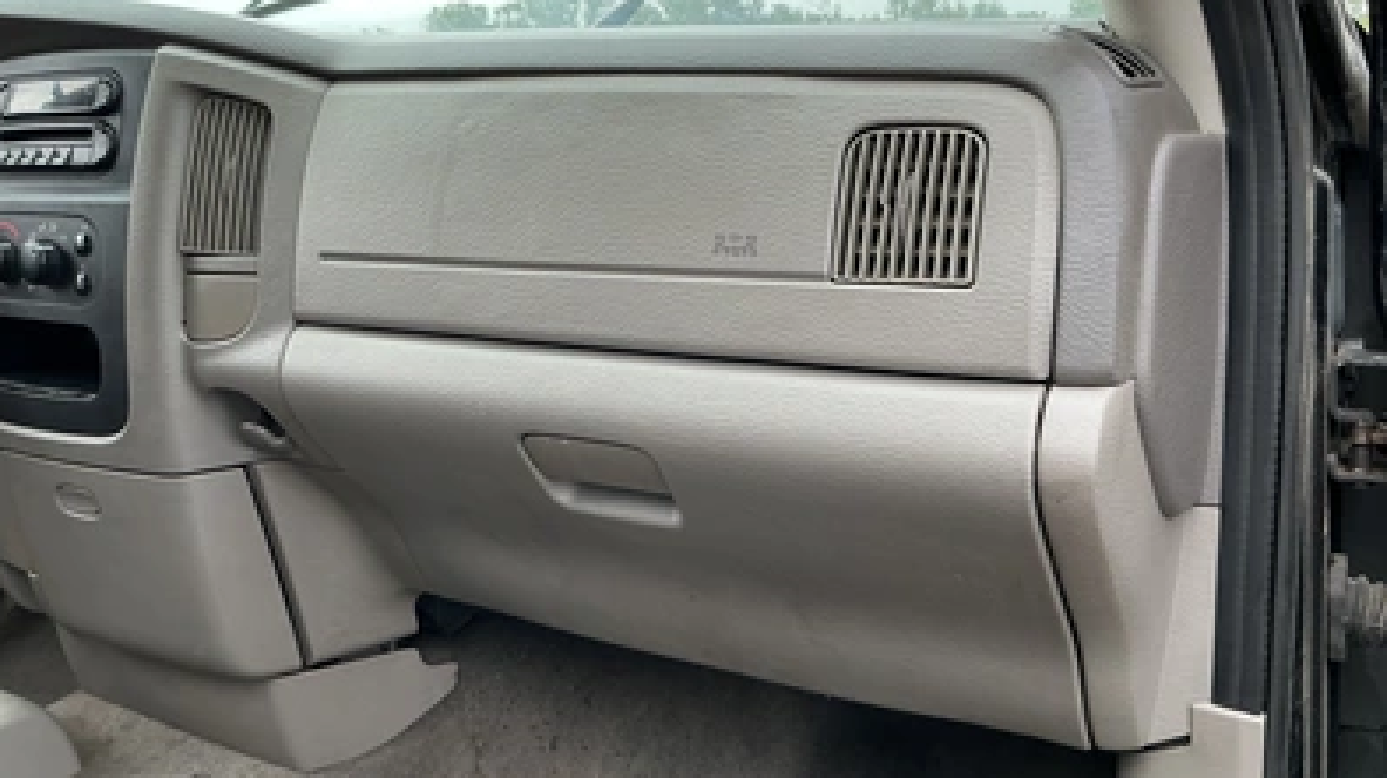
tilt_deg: -7.8
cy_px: 313
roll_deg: +0.2
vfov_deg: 37.6
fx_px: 1139
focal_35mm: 31
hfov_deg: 62.7
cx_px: 686
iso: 20
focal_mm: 3
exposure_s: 1/122
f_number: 1.8
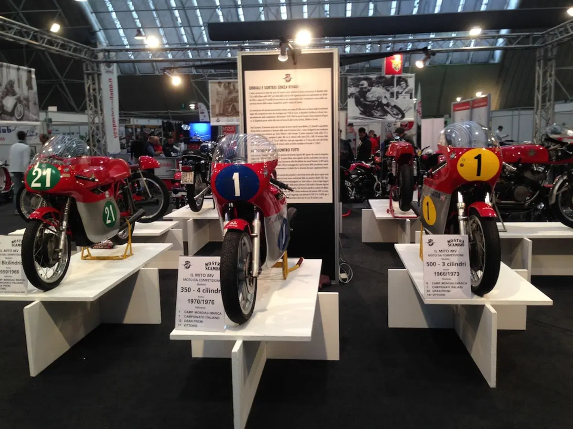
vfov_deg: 42.9
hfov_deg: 55.4
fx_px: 546
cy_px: 214
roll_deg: +1.2
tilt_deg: -7.5
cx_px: 286
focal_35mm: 33
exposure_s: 1/20
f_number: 2.4
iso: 50
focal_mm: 4.12
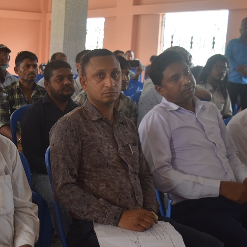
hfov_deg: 27.3
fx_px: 499
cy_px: 131
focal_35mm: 62
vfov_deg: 27.8
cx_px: 52
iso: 800
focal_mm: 27
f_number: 4.5
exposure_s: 1/200
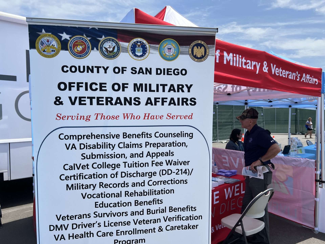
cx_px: 162
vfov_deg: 53.1
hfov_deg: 67.3
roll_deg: +0.5
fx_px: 244
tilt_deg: -1.7
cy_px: 122
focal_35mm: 26
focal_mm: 5.7
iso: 50
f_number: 1.5
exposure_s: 1/4630
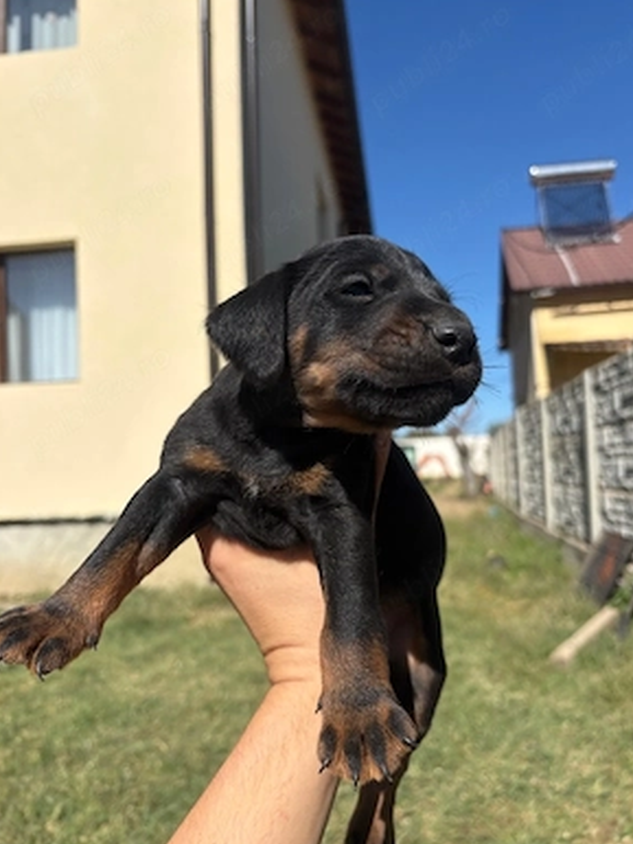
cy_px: 427
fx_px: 658
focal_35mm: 27
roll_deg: +2.4
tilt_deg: +4.0
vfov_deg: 65.3
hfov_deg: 51.4
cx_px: 313
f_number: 1.6
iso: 50
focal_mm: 5.96
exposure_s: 1/4950
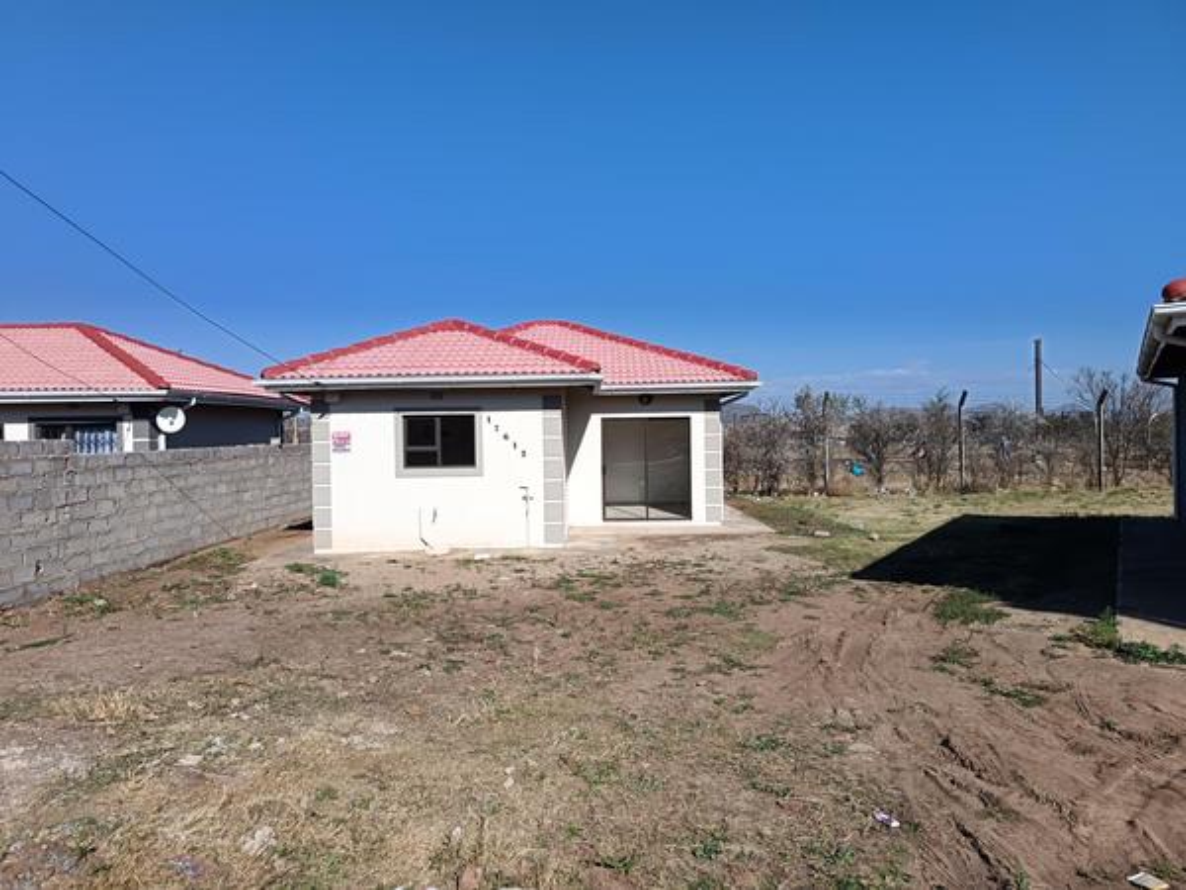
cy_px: 445
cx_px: 593
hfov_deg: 71.6
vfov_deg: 56.8
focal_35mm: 24
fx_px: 822
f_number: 1.75
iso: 100
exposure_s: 1/573
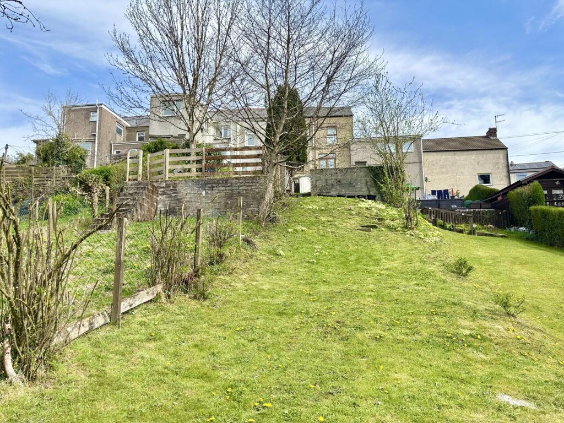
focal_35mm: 26
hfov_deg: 67.3
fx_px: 424
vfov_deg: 53.1
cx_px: 282
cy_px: 212
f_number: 1.6
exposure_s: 1/2105
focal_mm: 5.96
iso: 50
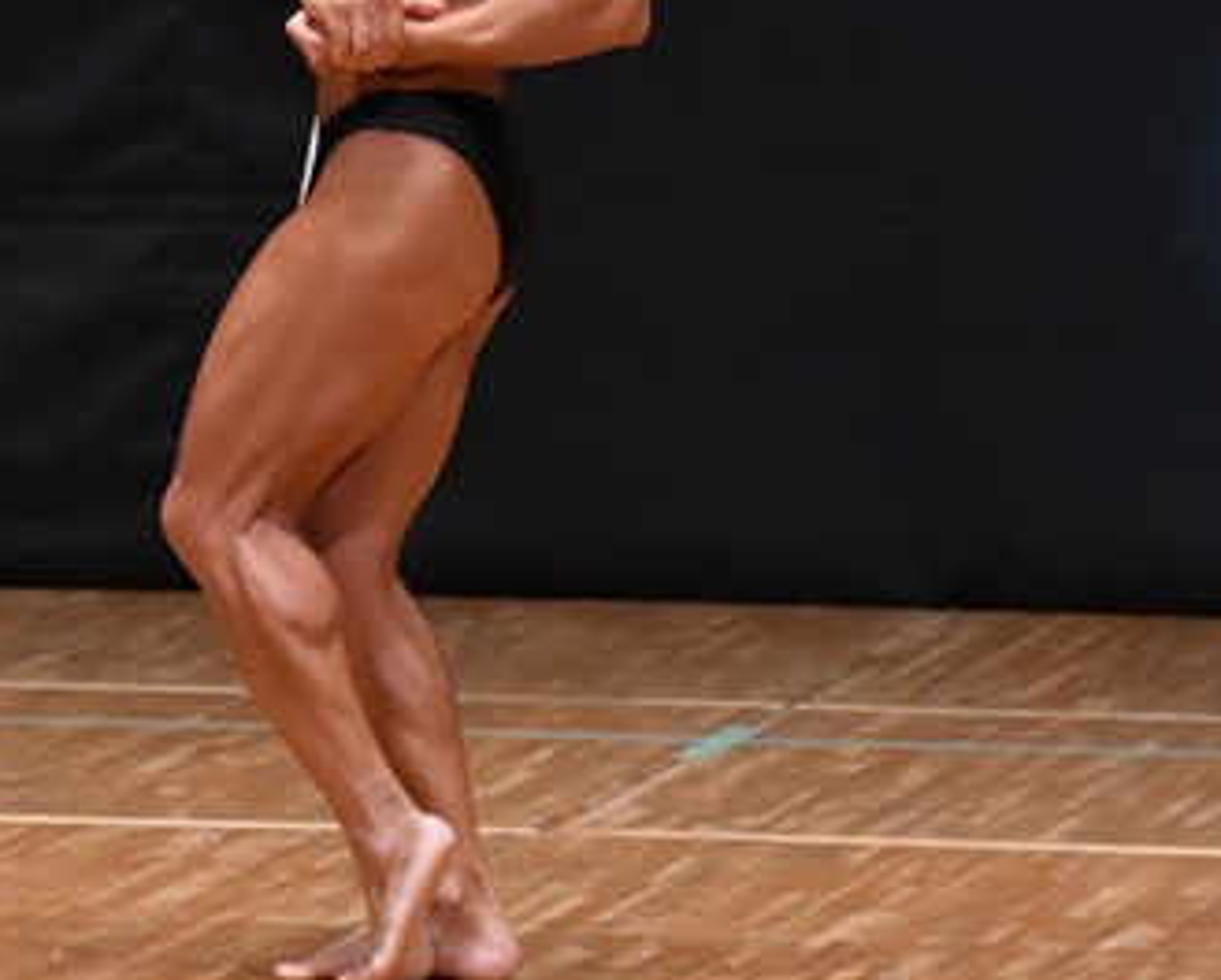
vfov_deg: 2.5
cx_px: 210
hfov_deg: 3.1
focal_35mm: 629
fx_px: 22757
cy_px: 182
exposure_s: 1/400
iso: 5000
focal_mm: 190
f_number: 5.6
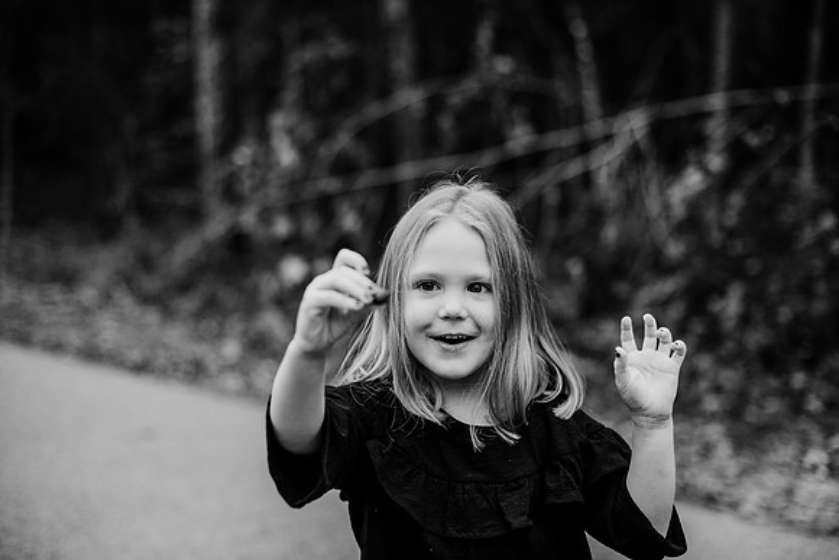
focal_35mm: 50
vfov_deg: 27.0
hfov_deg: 39.6
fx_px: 1165
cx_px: 420
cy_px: 280
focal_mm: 50
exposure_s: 1/800
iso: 320
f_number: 2.2
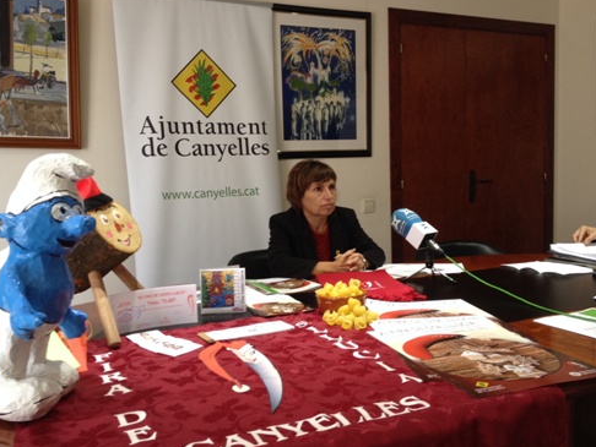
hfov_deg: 51.3
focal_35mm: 36
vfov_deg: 39.7
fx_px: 620
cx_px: 297
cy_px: 222
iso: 100
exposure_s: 1/20
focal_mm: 4.28
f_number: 2.4
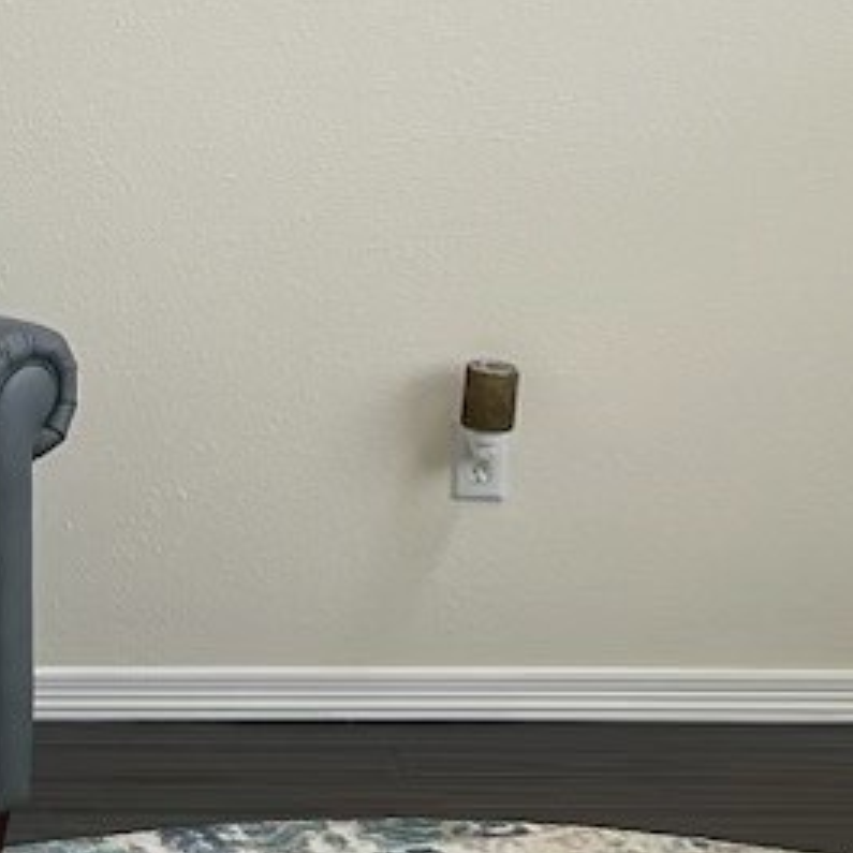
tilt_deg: -8.6
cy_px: 68
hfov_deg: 12.4
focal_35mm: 139
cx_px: 35
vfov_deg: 12.5
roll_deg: -0.4
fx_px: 3875
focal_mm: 5.7
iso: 40
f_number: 1.5
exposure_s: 1/121
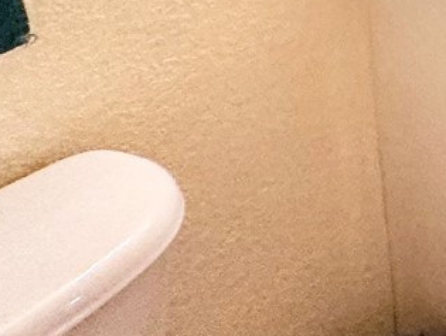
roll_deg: -2.3
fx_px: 916
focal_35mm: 71
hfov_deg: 15.9
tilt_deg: -9.2
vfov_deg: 16.0
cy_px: -346
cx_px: 1028
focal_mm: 2.22
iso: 250
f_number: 2.2
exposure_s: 1/120
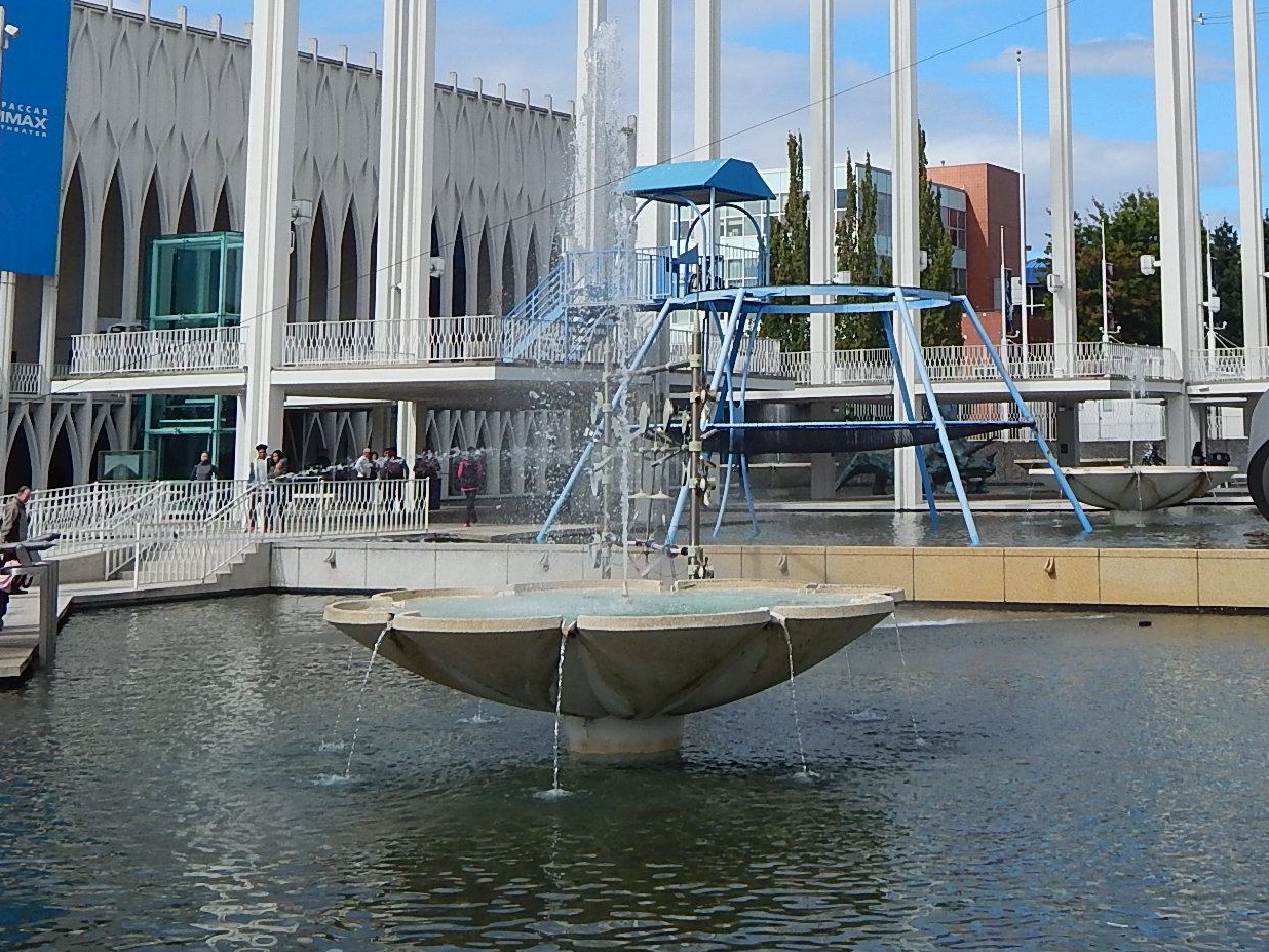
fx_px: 2090
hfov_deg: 33.3
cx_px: 910
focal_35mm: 57
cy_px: 124
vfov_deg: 25.0
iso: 125
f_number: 6.5
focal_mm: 5.6
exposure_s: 1/640
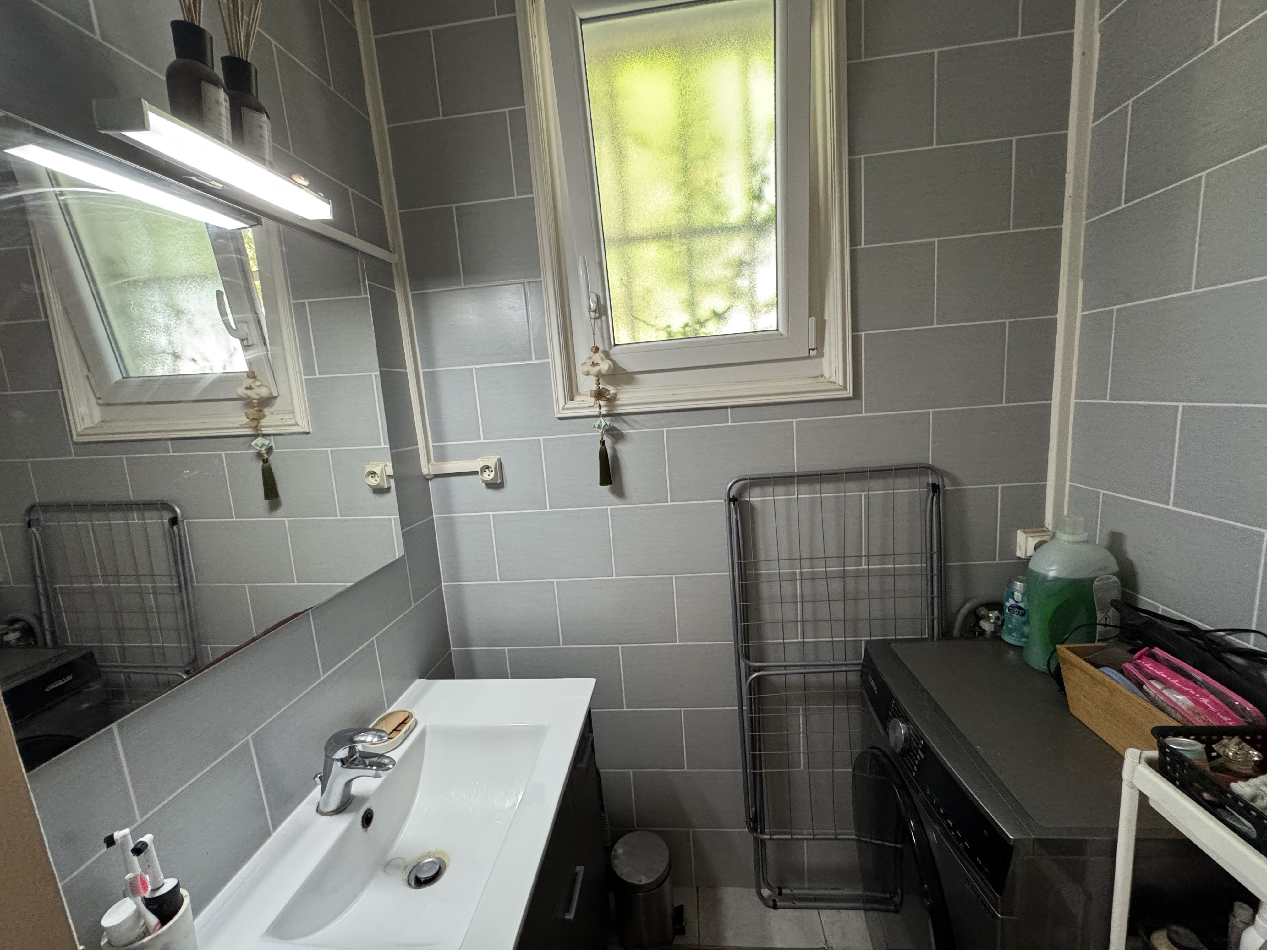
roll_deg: +4.5
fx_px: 512
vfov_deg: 85.7
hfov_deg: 102.1
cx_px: 634
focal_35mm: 14
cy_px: 475
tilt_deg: -9.1
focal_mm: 2.22
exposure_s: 1/50
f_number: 2.2
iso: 400
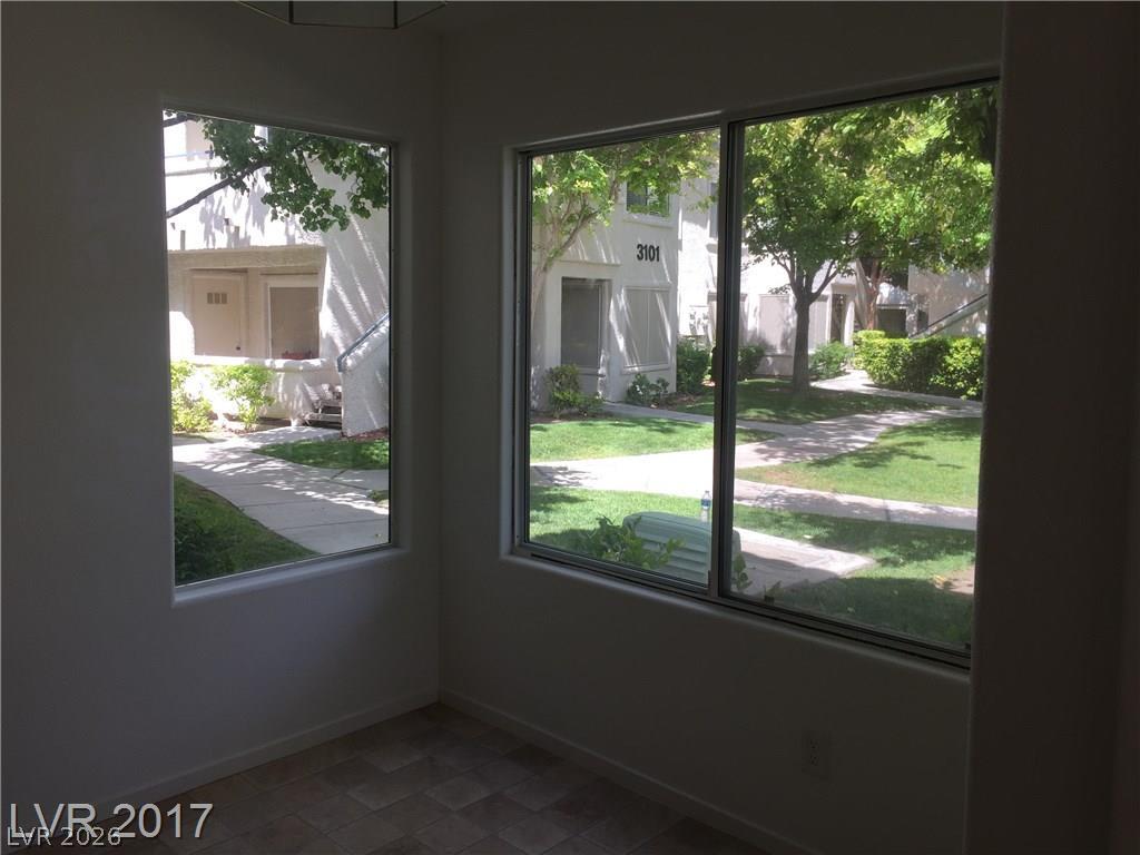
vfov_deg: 48.2
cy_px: 428
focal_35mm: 29
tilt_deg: -5.7
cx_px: 570
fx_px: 955
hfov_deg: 61.7
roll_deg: +1.2
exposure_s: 1/335
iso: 32
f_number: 2.2
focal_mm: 4.15
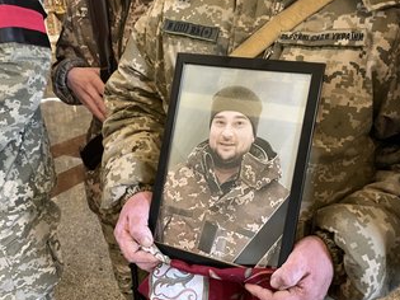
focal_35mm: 33
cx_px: 211
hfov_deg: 55.3
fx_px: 381
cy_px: 150
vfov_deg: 42.9
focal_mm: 4.2
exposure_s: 1/50
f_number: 1.6
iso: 500
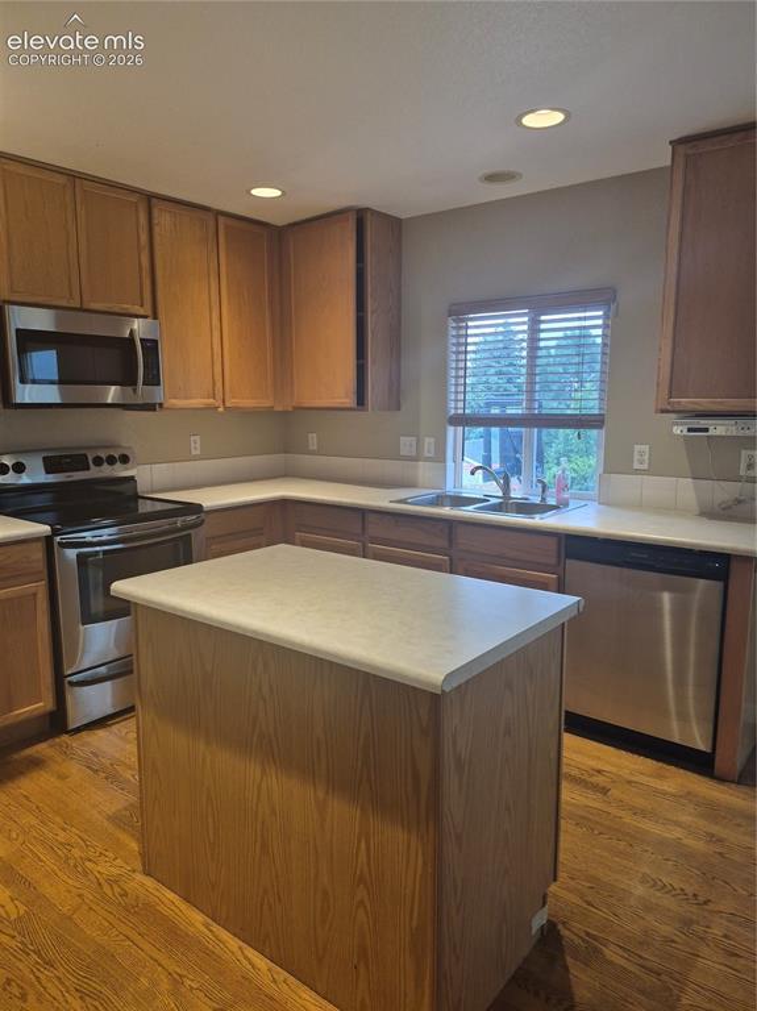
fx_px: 671
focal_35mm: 23
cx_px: 378
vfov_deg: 74.0
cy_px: 506
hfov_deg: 58.8
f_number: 1.8
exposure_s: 1/120
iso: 250
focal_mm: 5.4
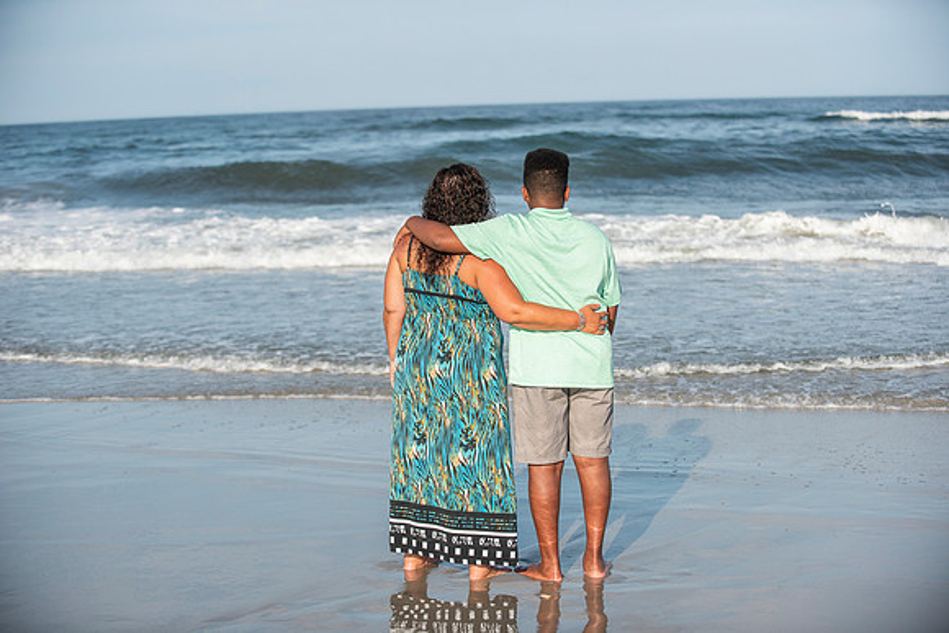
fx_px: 1846
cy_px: 316
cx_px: 474
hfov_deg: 28.8
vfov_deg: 19.5
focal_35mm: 70
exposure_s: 1/4000
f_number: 3.5
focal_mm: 70
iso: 250
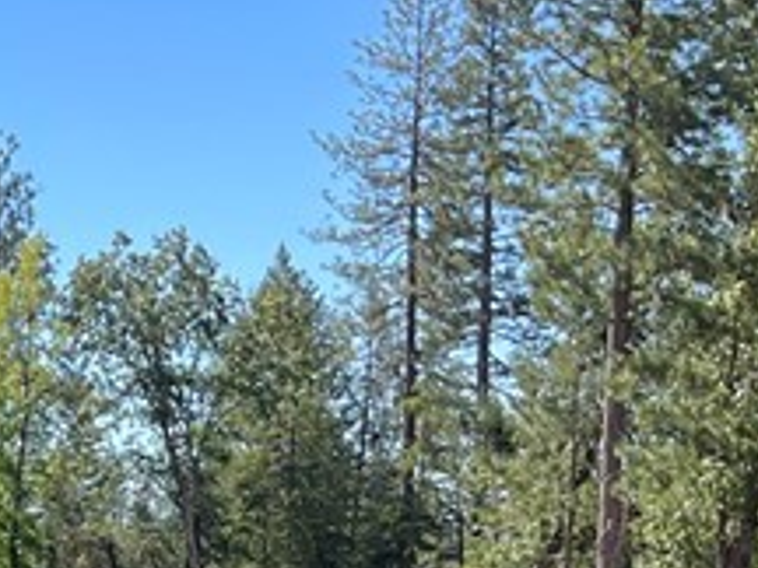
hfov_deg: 15.2
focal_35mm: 123
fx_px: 2693
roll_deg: +1.6
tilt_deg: -9.2
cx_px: -260
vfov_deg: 11.3
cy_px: 992
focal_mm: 5.1
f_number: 1.6
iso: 50
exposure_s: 1/1199
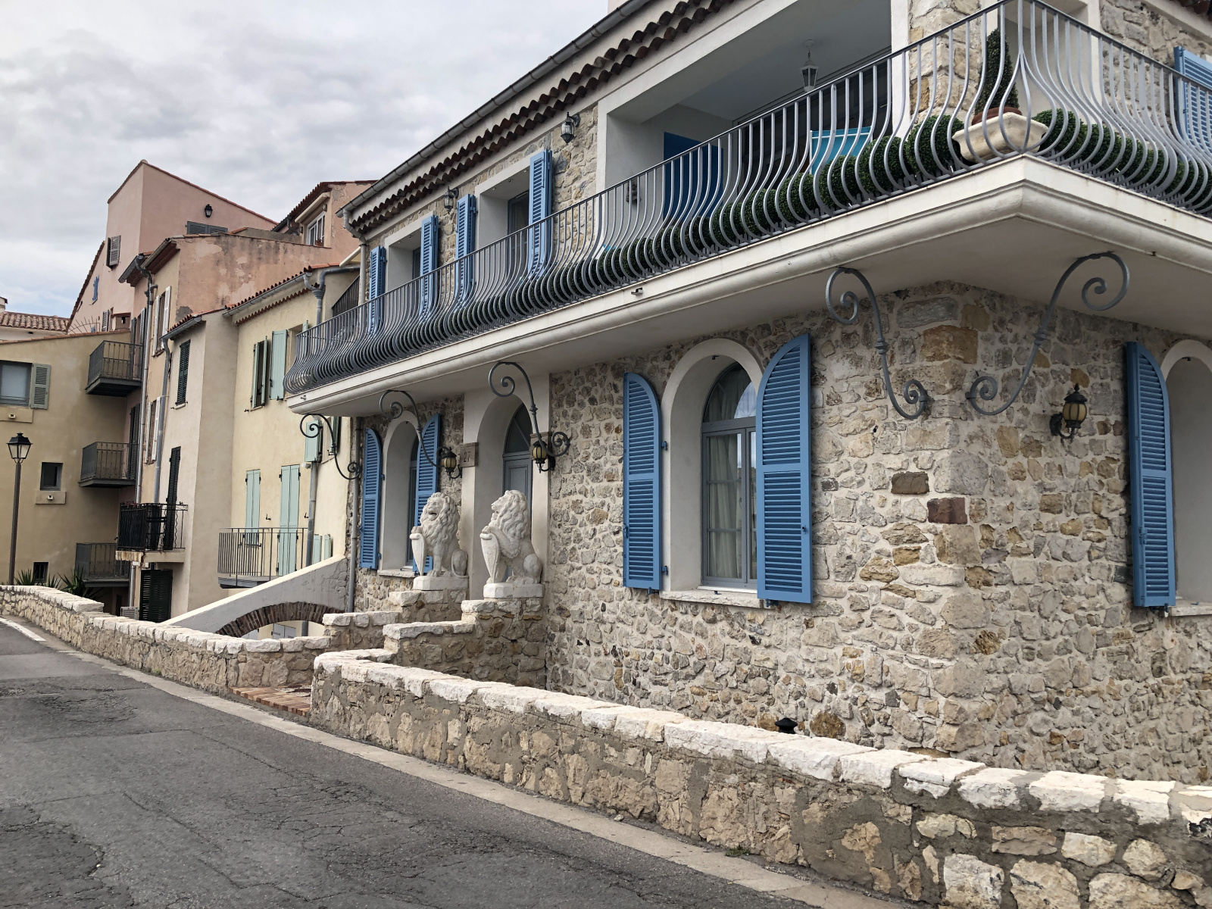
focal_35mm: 28
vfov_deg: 49.7
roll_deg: -1.1
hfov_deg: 63.4
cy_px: 454
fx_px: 980
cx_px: 606
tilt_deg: +7.2
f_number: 1.8
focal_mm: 3.99
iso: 20
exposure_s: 1/1230
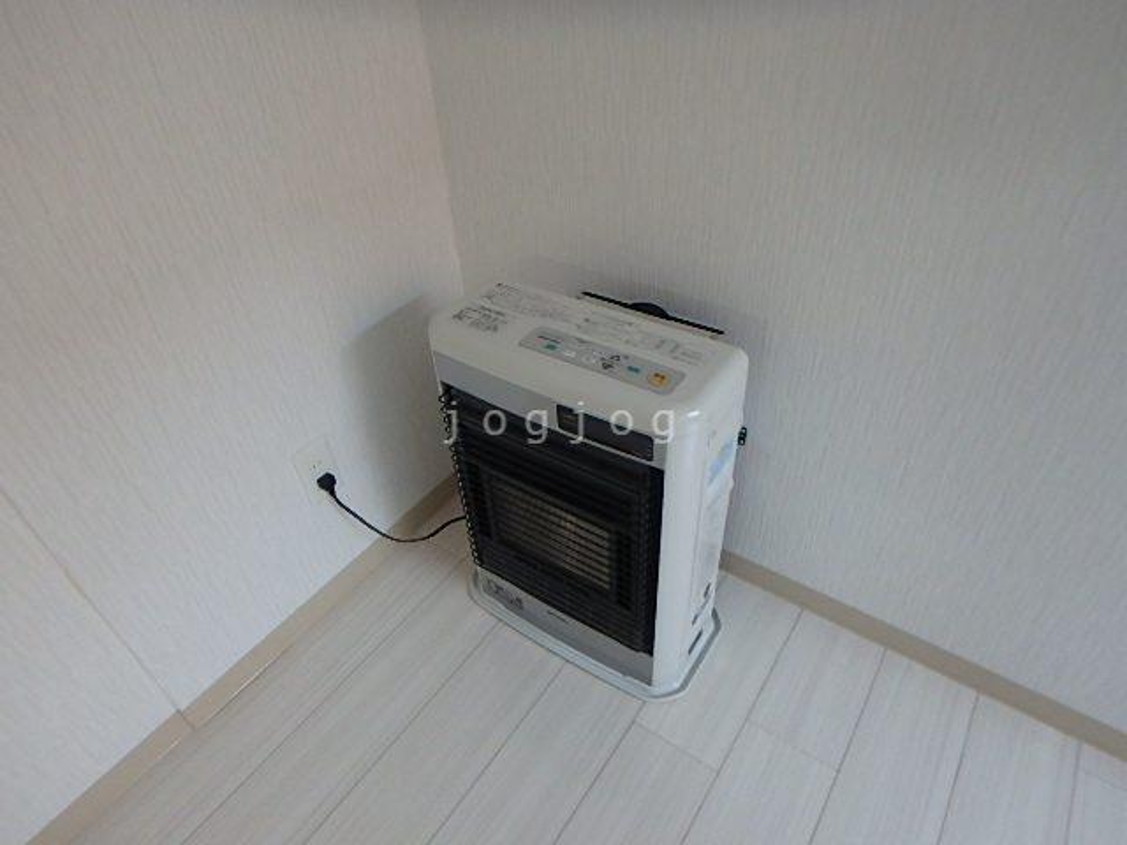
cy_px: 422
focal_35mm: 21
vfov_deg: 63.4
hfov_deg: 79.0
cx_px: 564
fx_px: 684
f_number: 3.5
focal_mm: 3.7
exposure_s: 1/30
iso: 400
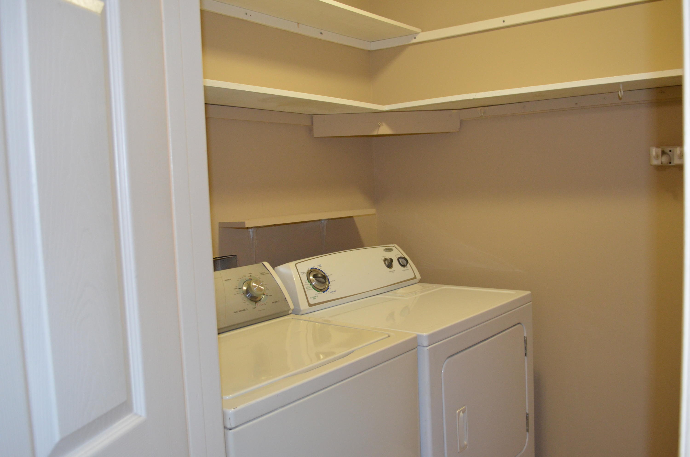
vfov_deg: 43.4
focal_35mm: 30
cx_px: 345
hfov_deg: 62.0
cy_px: 228
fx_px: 574
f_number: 3.8
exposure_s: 1/60
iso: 1400
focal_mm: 20
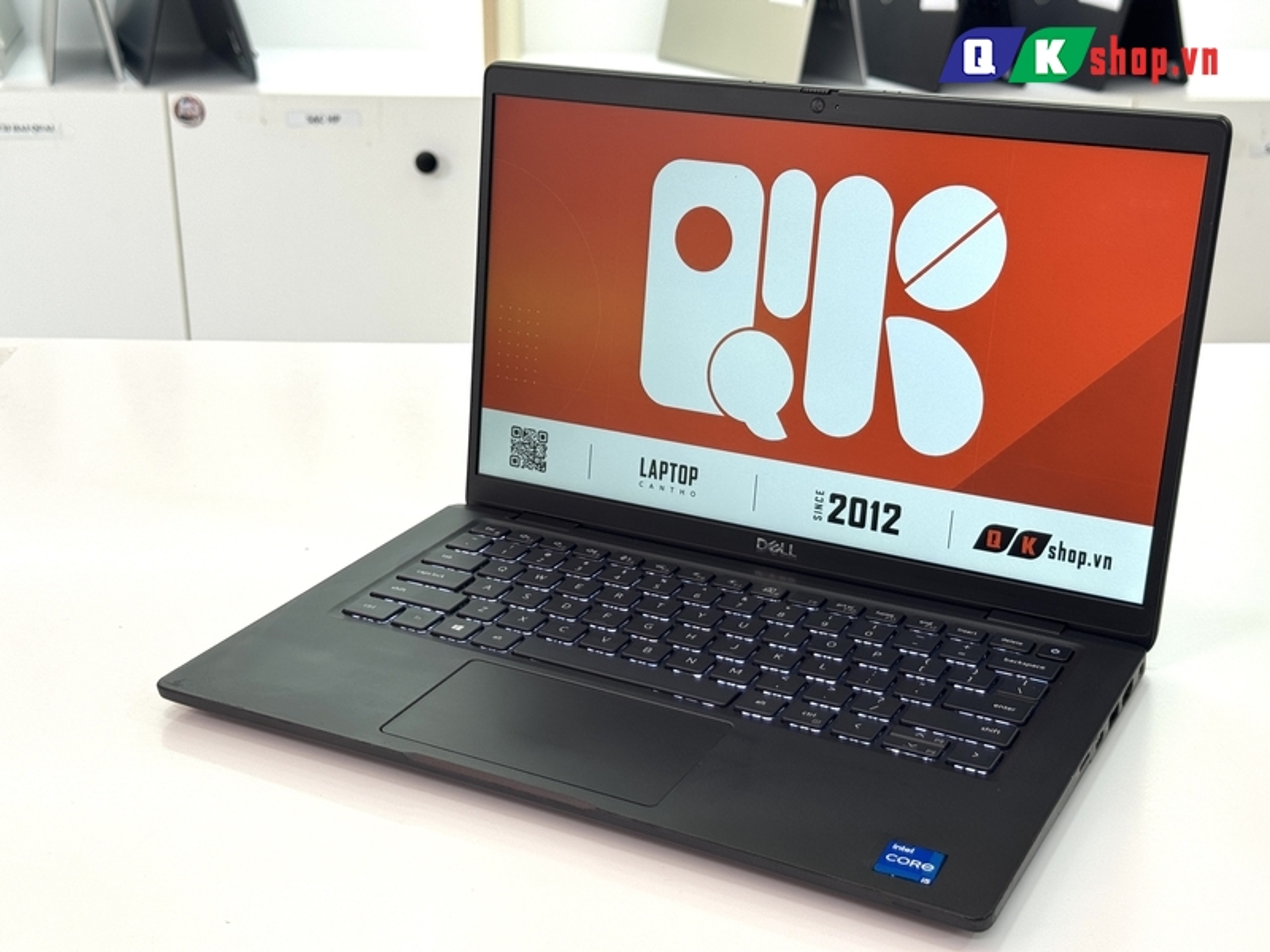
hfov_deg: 39.7
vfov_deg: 30.3
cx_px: 635
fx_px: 1761
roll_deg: +0.4
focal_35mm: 48
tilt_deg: -21.2
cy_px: 476
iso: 50
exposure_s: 1/121
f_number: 1.78
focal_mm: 6.76
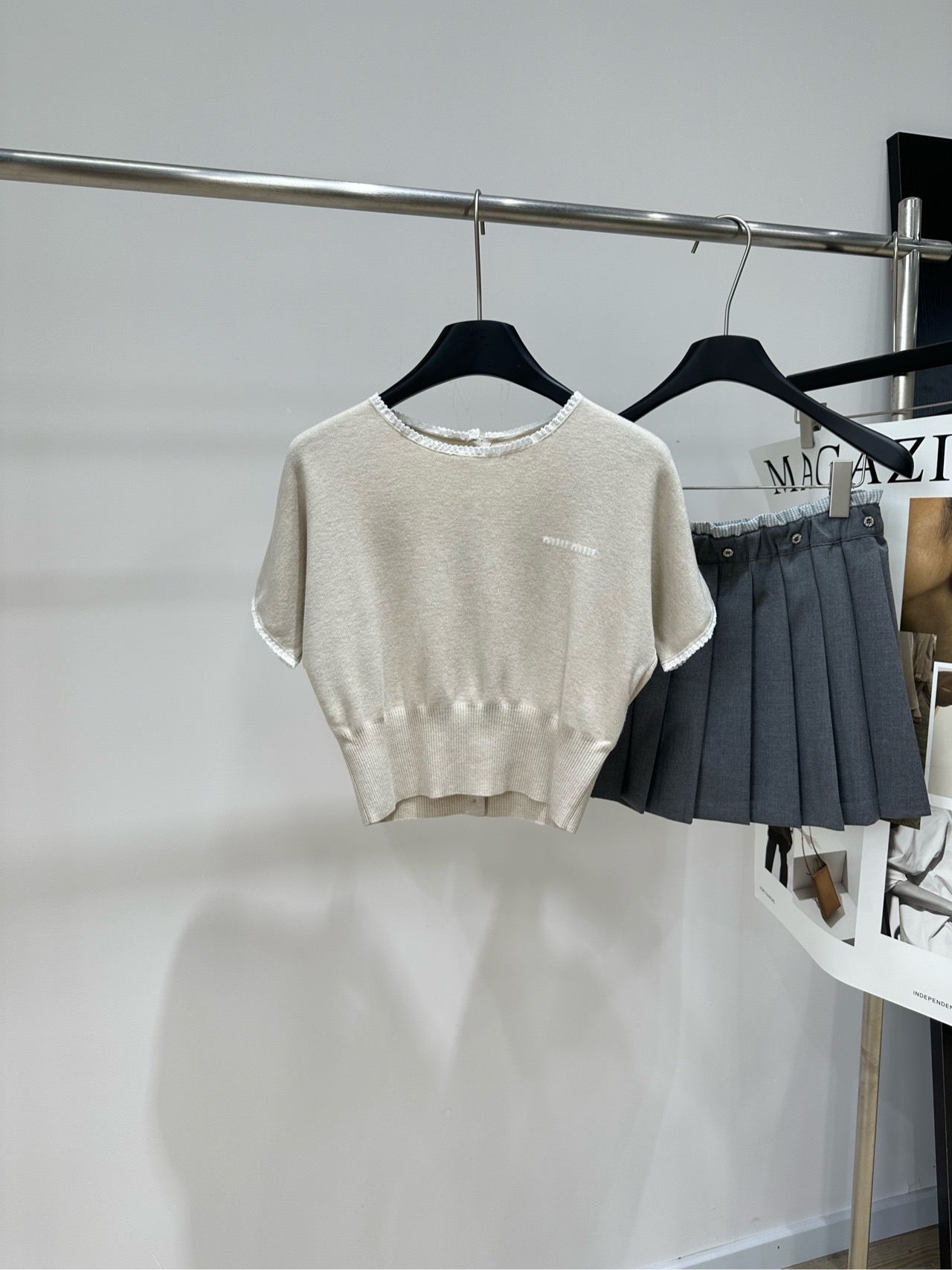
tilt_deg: -7.8
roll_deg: -0.4
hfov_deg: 56.8
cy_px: 635
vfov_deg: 71.6
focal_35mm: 24
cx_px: 476
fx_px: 880
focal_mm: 6.86
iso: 64
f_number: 1.78
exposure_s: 1/168
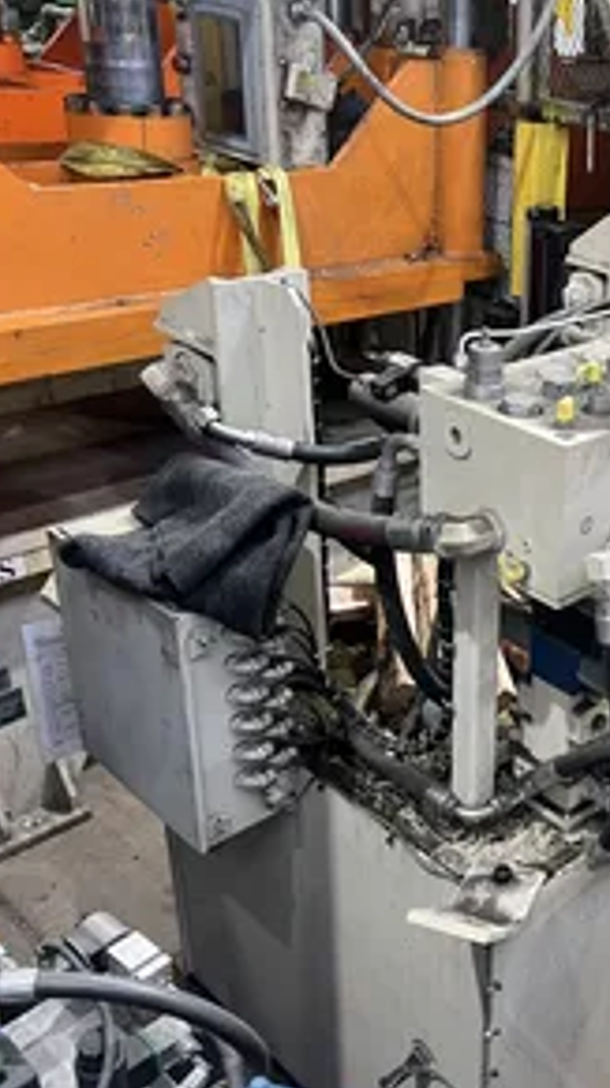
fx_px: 1125
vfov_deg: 51.6
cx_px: 610
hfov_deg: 28.5
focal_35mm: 39
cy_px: 557
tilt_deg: -26.3
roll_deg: -4.7
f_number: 1.5
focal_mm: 5.7
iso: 125
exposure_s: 1/69
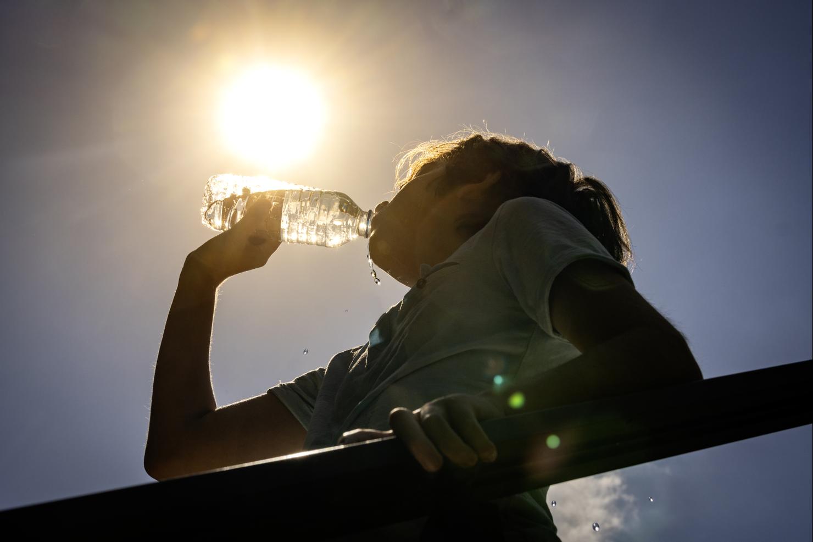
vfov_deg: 25.0
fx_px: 1219
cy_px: 271
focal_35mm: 54
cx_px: 406
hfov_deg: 36.9
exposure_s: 1/2000
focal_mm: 36
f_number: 8
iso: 200
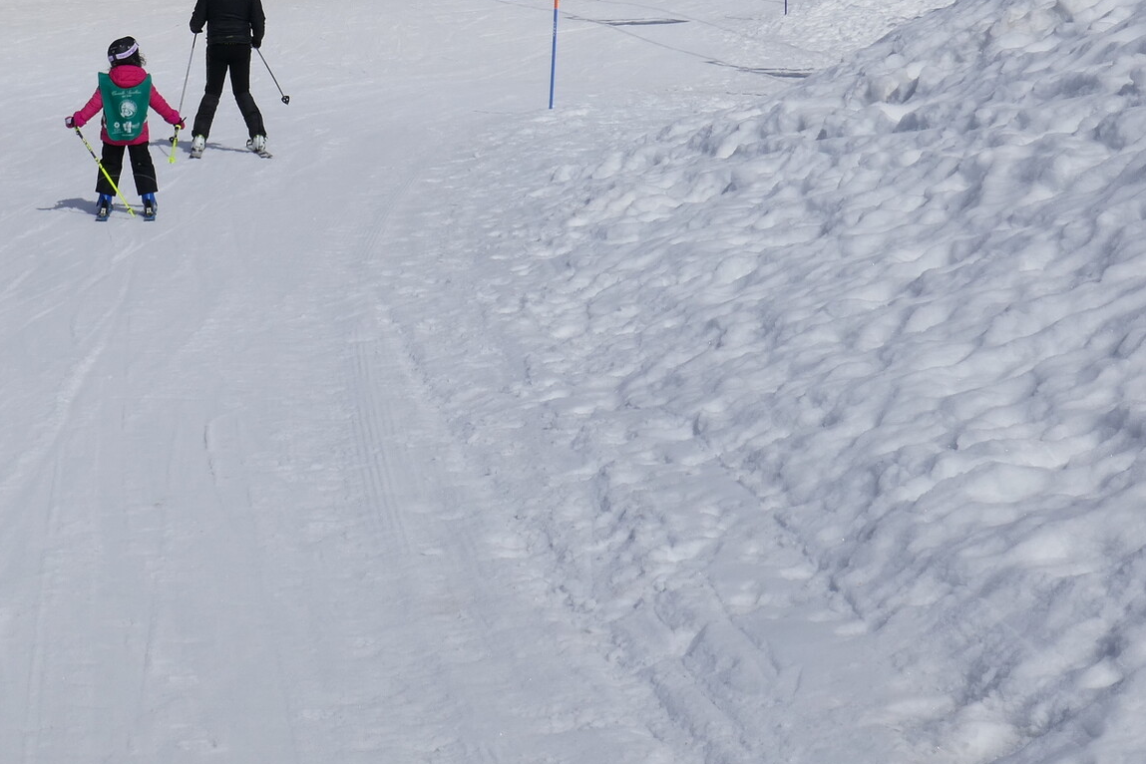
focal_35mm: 94
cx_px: 197
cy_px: 3
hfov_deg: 21.4
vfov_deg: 14.3
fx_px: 2992
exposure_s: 1/1600
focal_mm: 16.5
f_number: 8
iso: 125
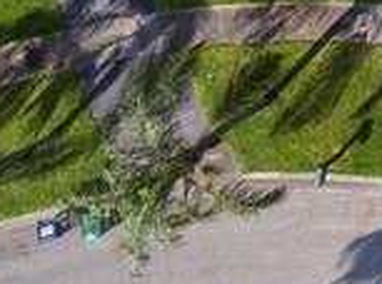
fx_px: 1475
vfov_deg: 9.0
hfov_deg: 10.6
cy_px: -567
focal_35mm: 134
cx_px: 1131
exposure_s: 1/710
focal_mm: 3.61
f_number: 2.8
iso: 100
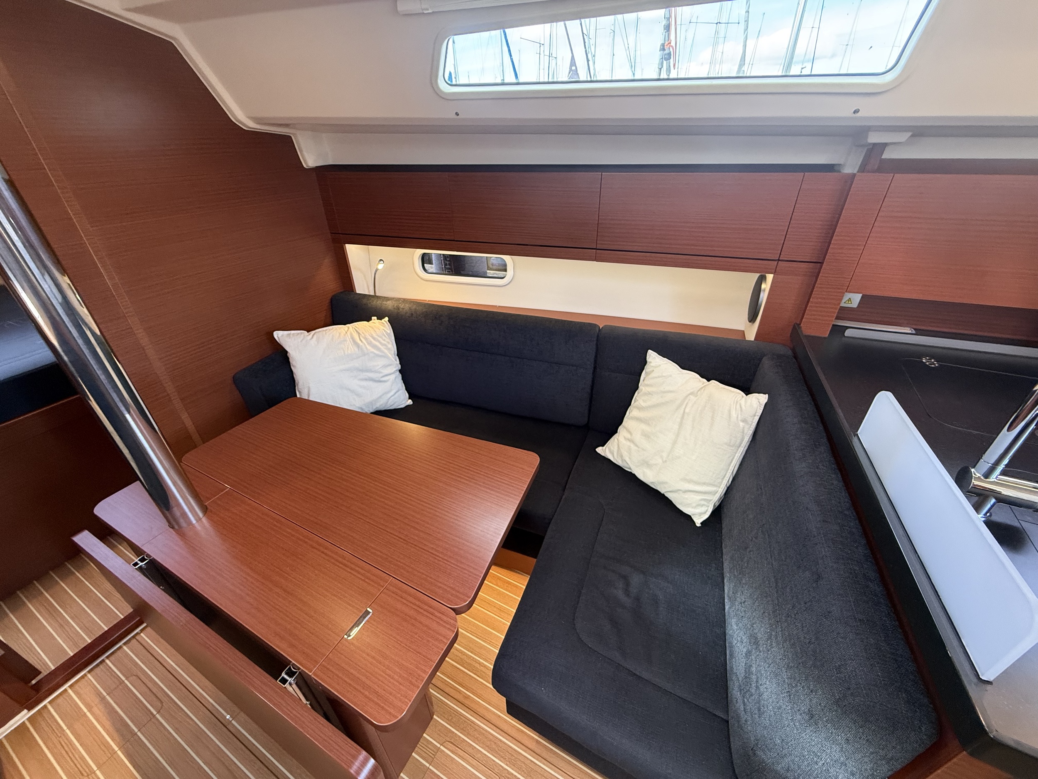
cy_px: 390
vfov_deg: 85.7
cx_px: 519
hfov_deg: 102.1
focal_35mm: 14
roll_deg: -0.1
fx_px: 420
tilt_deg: -31.2
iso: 250
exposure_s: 1/75
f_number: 2.2
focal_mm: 2.22
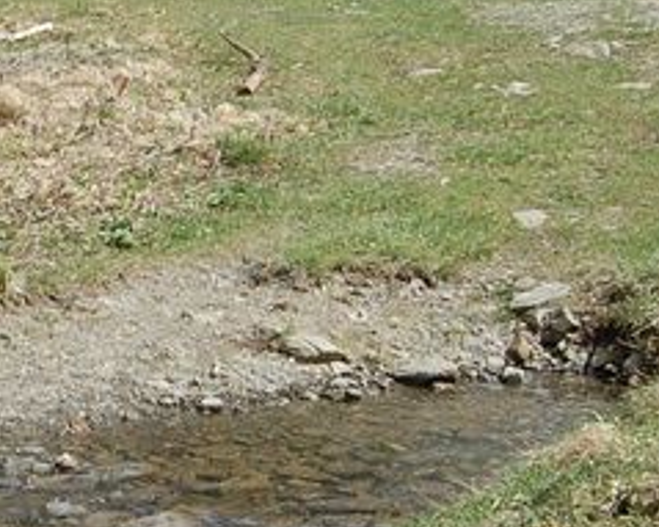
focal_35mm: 149
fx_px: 2905
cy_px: 246
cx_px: -448
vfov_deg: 10.4
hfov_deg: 12.1
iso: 200
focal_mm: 24
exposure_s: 1/320
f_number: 9
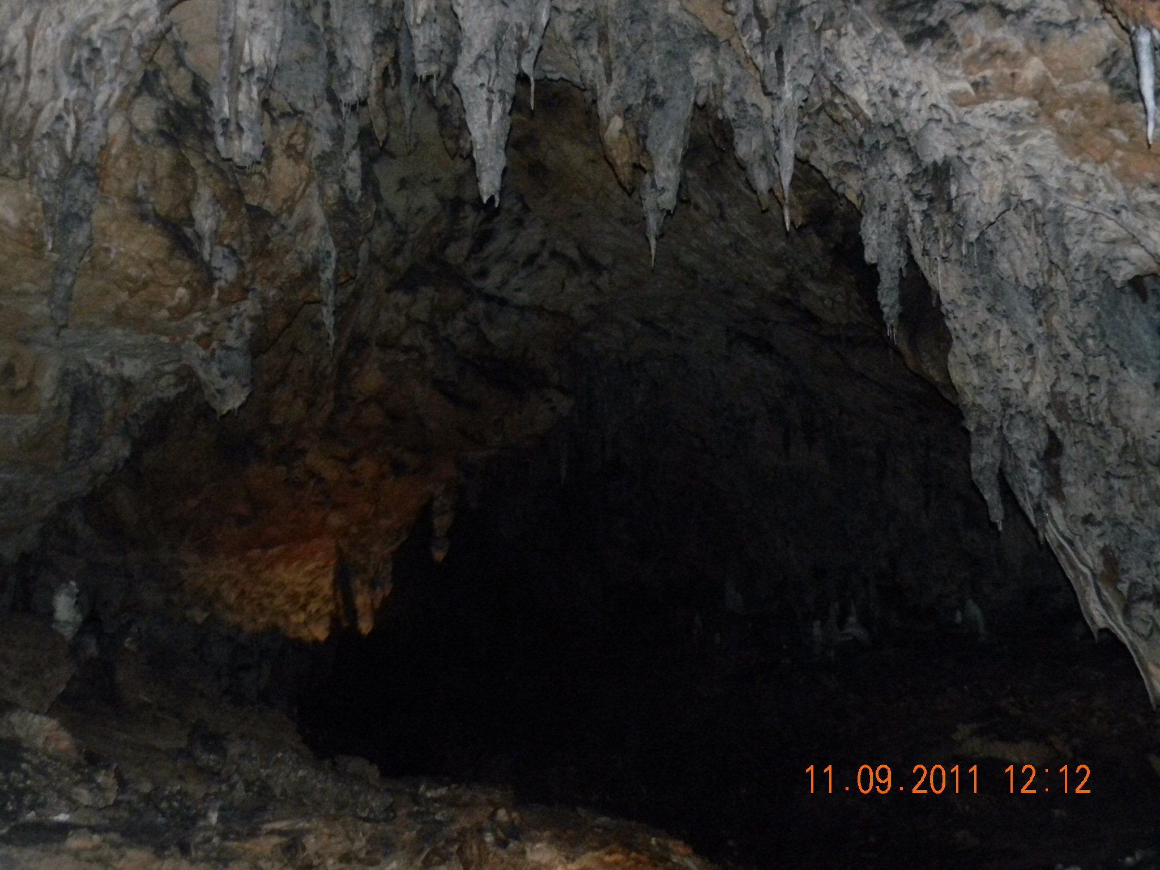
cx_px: 580
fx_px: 1206
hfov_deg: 51.4
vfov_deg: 39.7
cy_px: 435
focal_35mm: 36
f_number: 3.7
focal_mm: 6.4
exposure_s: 1/30
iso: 800
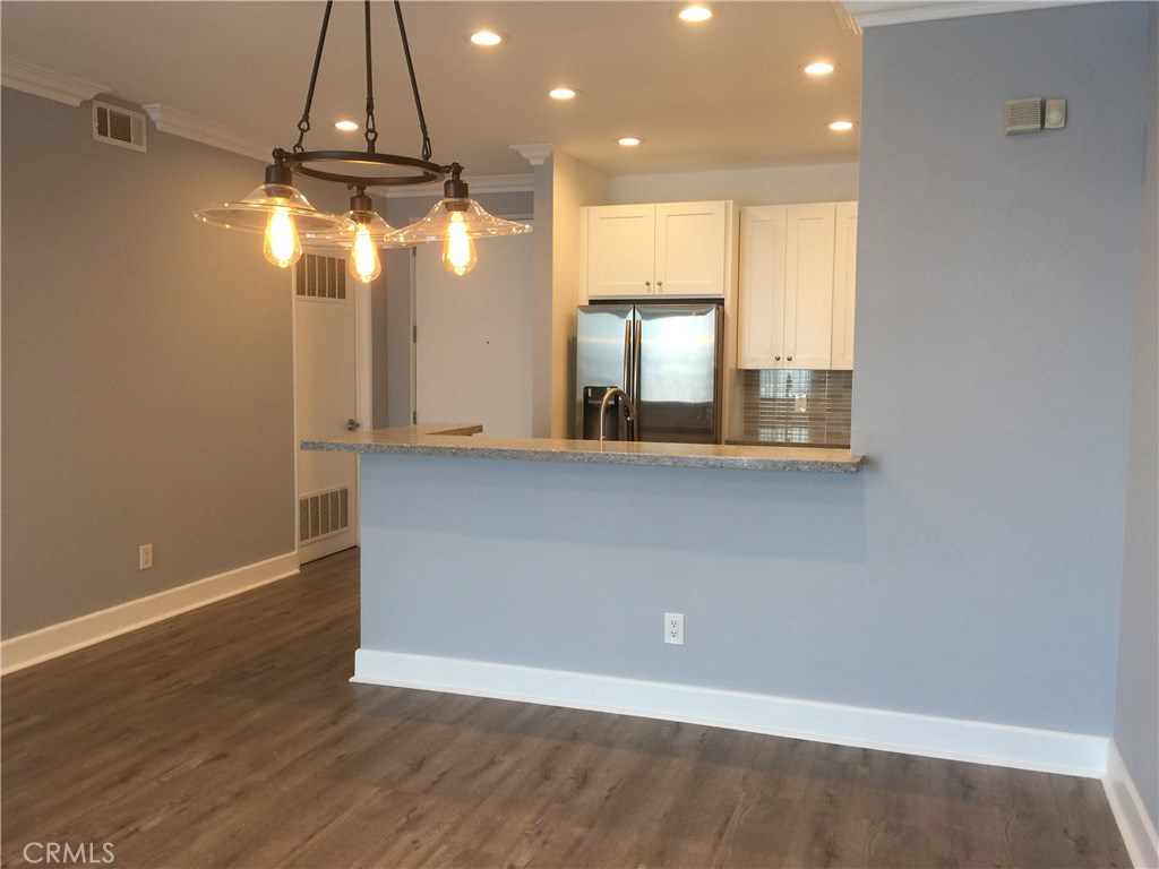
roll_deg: -0.9
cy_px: 434
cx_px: 580
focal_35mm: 29
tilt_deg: -4.0
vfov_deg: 48.2
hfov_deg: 61.7
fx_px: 971
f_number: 2.2
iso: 32
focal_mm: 4.15
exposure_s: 1/30
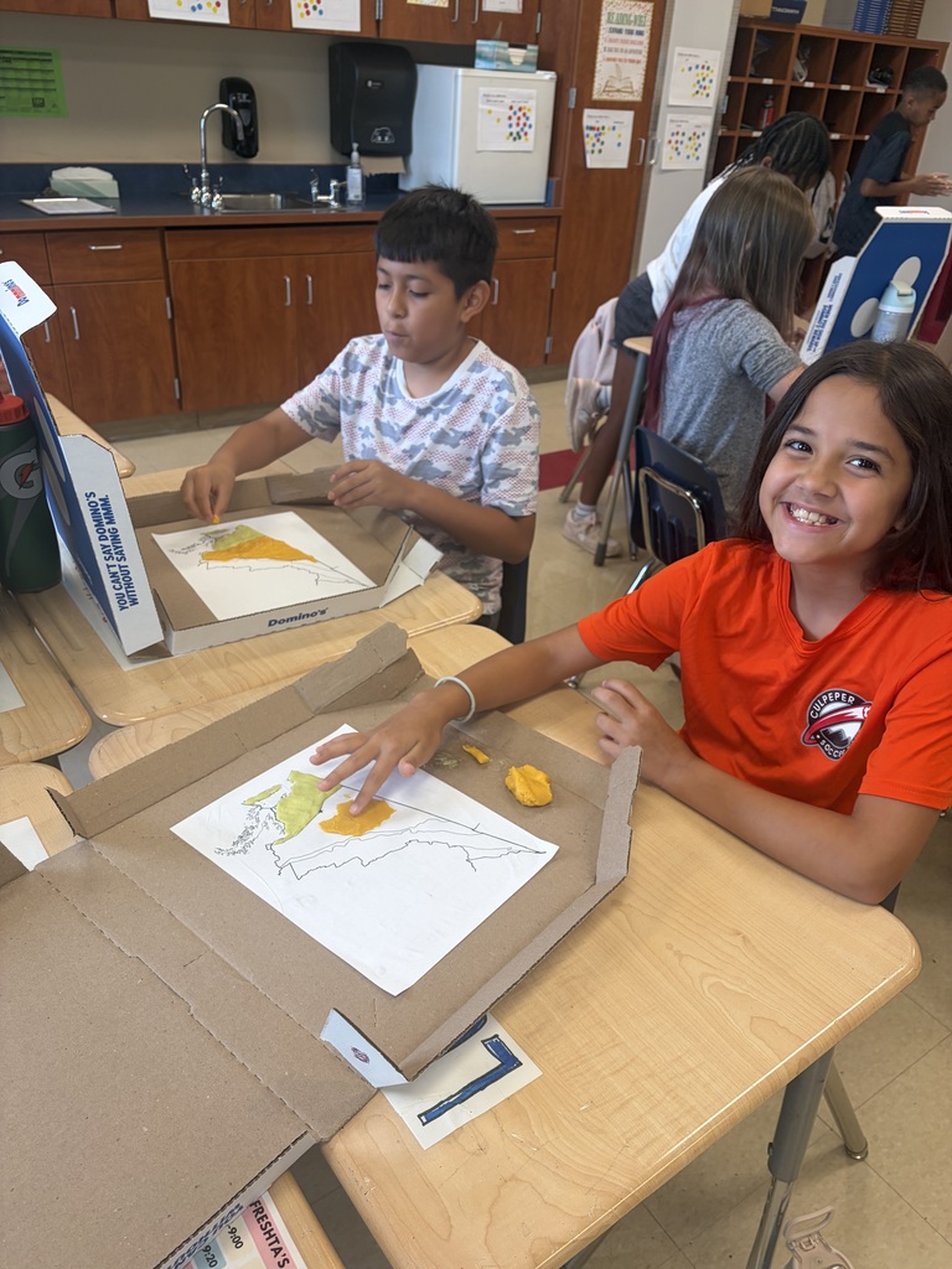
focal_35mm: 26
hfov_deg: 53.1
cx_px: 476
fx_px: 953
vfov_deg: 67.3
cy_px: 634
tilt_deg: -30.9
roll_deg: -3.6
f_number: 1.6
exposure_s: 1/120
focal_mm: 5.96
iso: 80
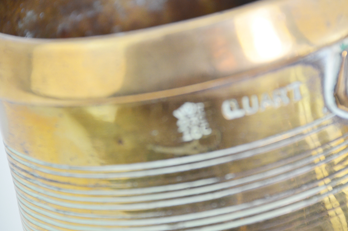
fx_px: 2340
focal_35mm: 243
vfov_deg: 5.6
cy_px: 118
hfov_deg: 8.5
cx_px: 202
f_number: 5.6
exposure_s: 1/200
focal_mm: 135
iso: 800
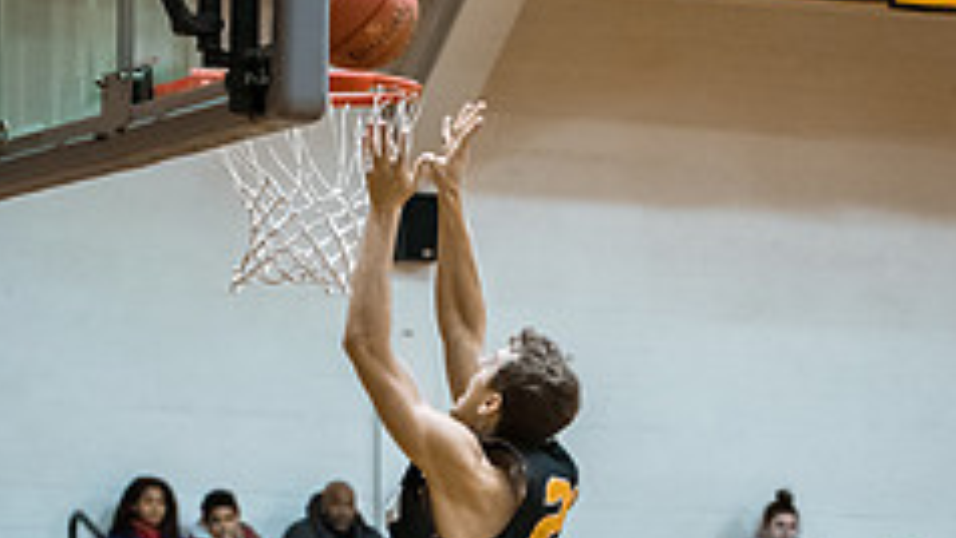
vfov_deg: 5.8
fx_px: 5274
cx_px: 474
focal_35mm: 208
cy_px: 763
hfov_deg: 10.4
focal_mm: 70
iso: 3200
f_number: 2.8
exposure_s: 1/400
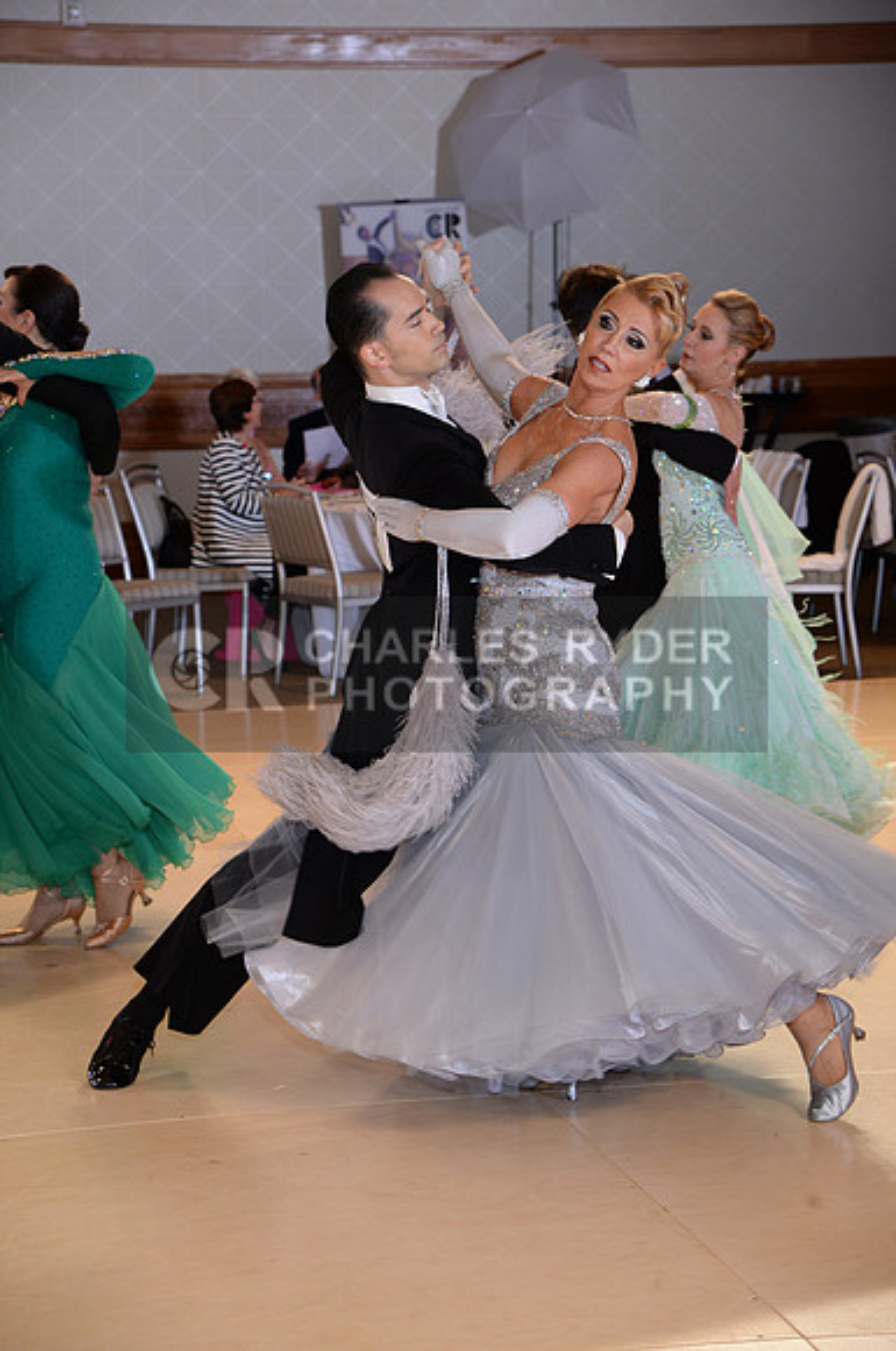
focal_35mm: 85
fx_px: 3183
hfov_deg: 16.0
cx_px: 448
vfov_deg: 23.9
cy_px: 676
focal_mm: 85
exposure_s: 1/250
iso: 1250
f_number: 5.6
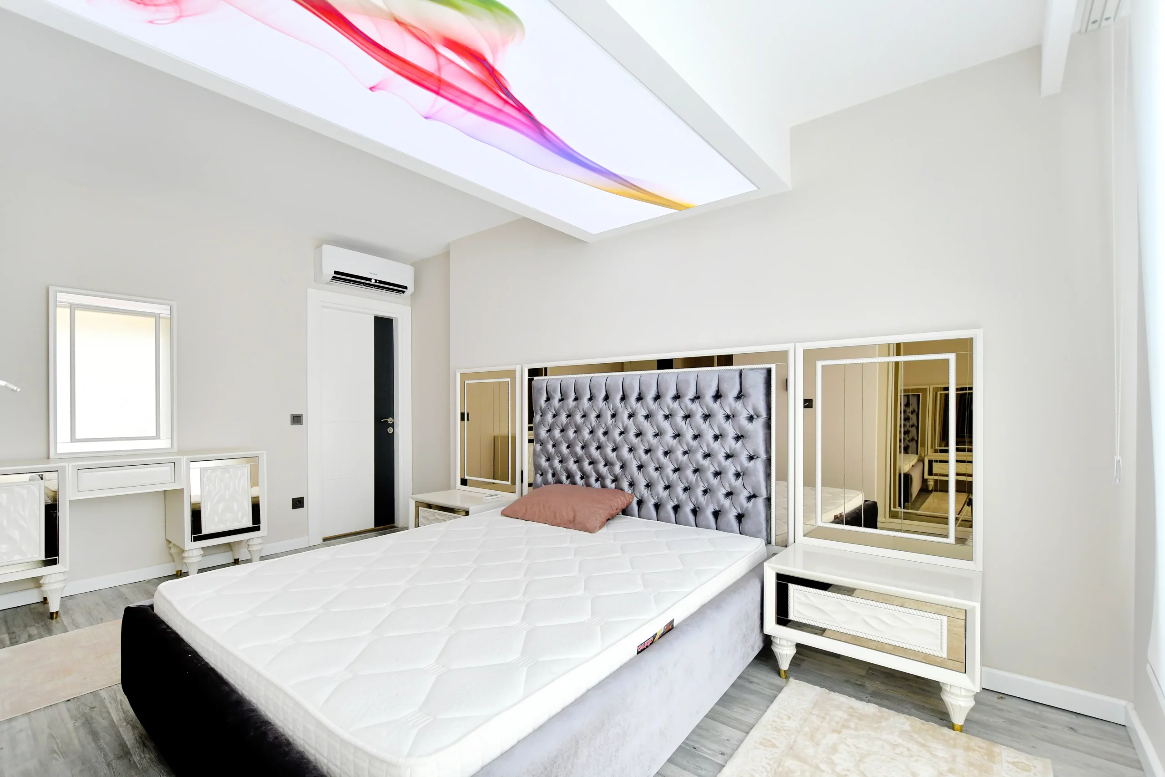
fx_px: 485
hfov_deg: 100.4
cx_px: 582
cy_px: 388
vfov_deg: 77.3
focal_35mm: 15
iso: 800
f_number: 4.5
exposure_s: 1/60
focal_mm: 10
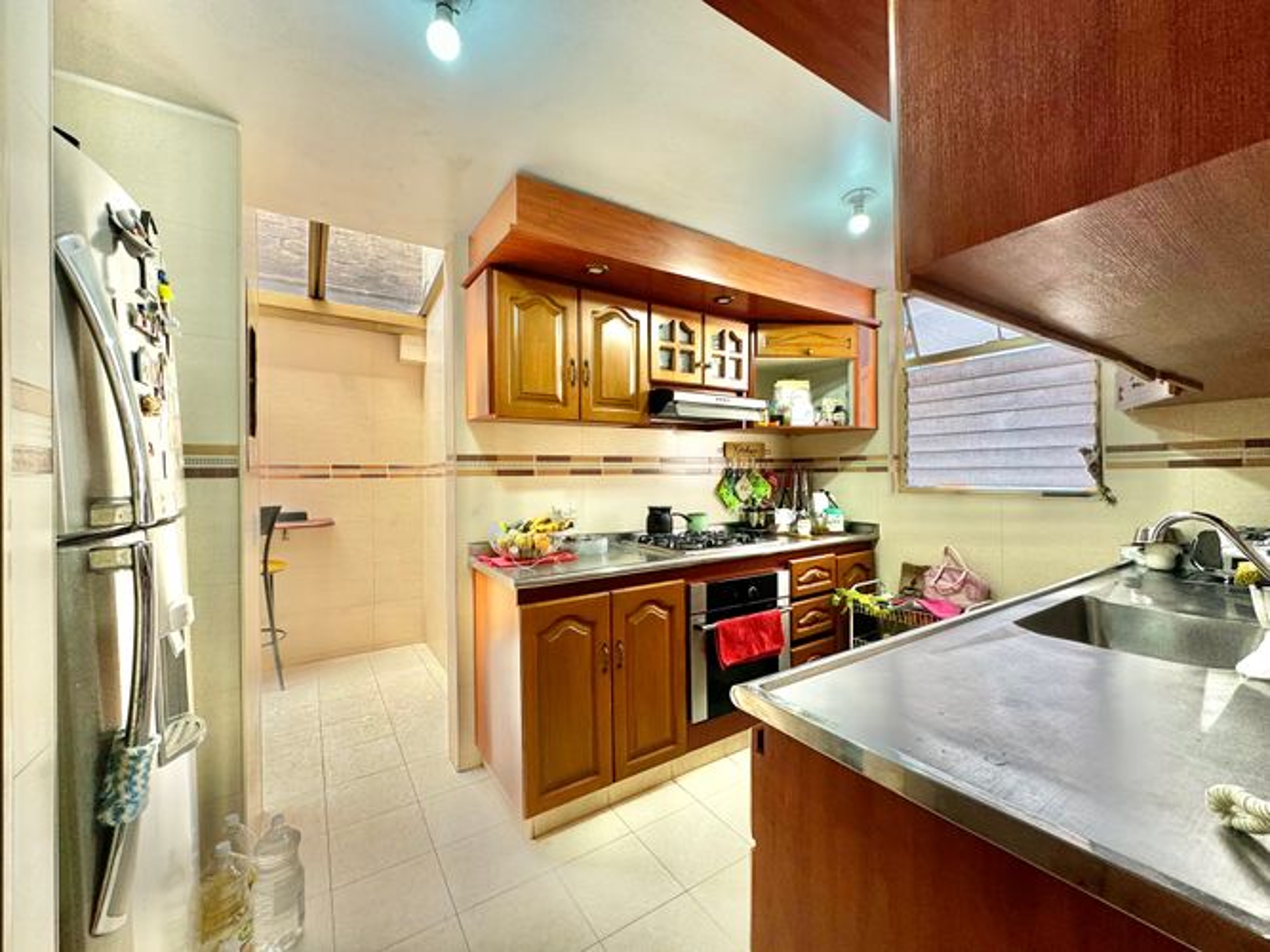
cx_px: 635
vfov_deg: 85.7
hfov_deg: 102.1
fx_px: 514
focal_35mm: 14
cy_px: 476
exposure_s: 1/99
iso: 100
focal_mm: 2.22
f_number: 2.2
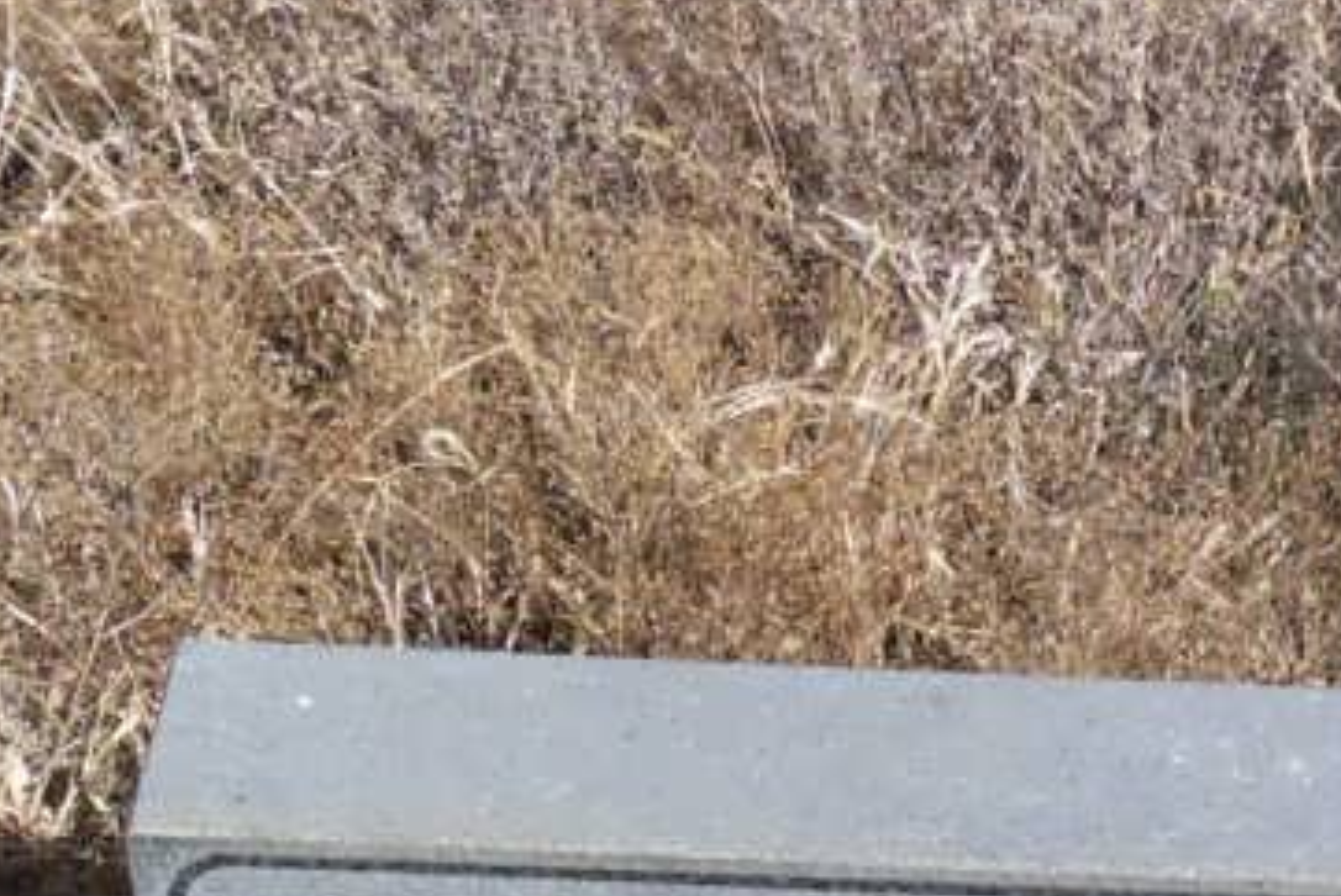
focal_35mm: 93
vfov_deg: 14.4
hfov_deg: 21.8
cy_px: 1022
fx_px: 3467
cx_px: 937
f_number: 3.5
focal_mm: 4.9
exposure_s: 1/980
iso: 80
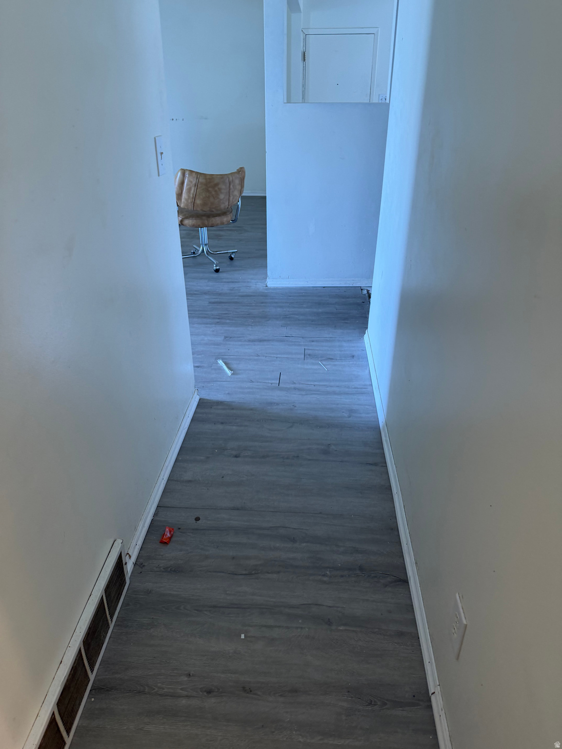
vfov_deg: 71.6
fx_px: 520
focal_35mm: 24
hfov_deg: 56.8
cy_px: 374
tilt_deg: -27.1
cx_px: 281
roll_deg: -2.8
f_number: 1.78
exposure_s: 1/120
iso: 200
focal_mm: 6.76
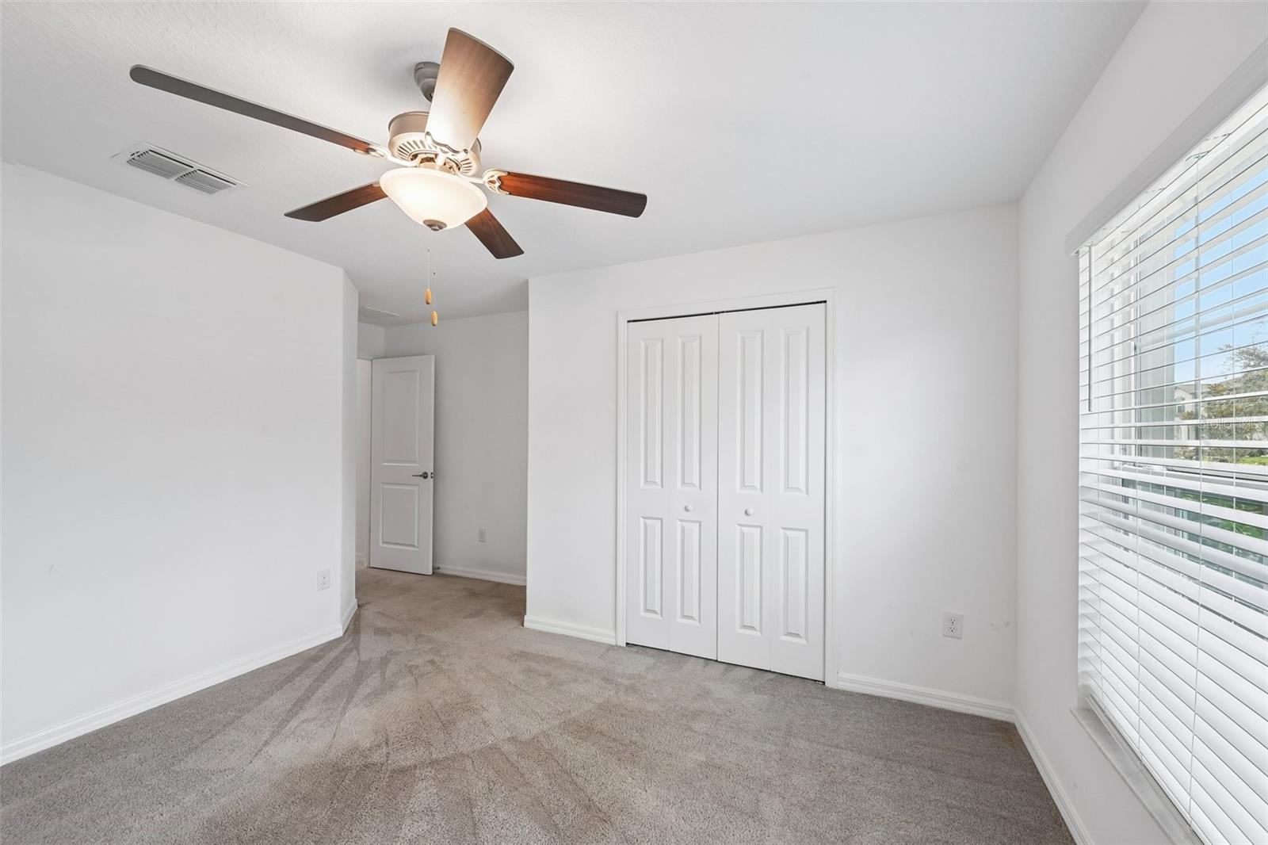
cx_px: 634
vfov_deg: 81.2
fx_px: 493
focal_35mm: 14
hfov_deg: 104.3
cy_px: 422
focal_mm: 14
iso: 400
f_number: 8
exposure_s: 1/30
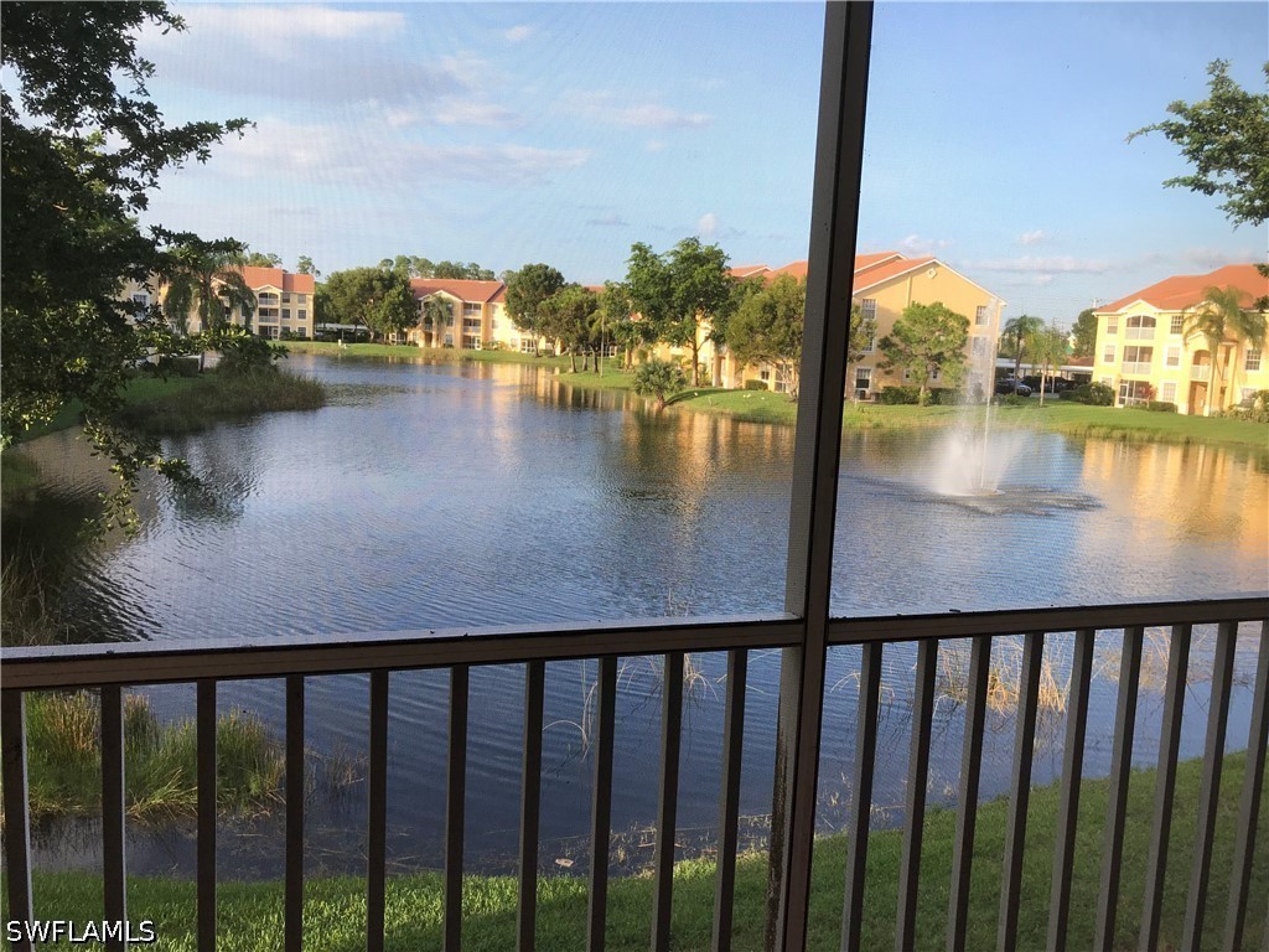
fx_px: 1026
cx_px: 634
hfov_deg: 63.4
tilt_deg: -7.9
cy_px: 476
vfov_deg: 49.7
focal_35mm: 28
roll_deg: -1.5
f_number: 1.8
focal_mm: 3.99
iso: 20
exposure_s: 1/618
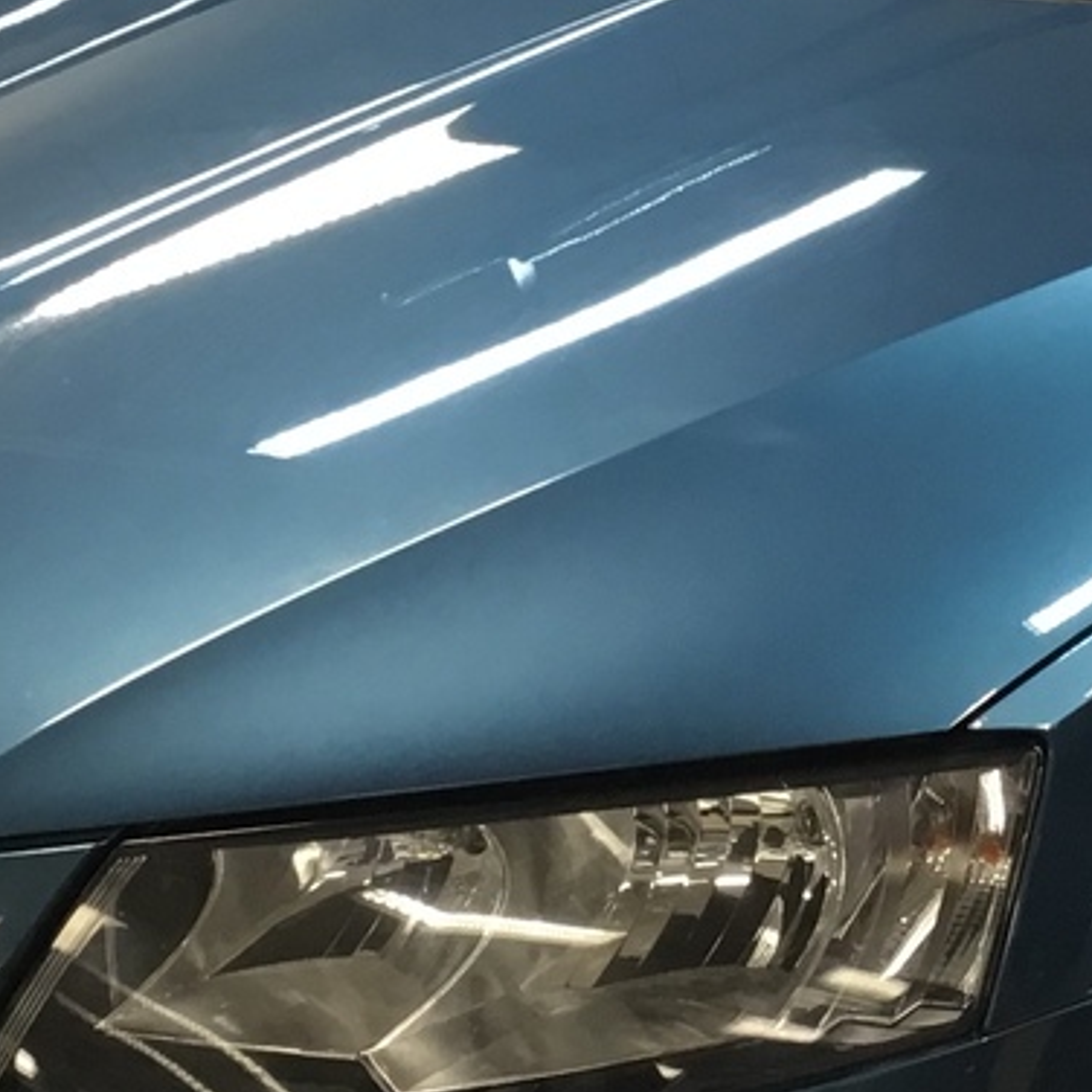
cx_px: 871
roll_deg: +2.5
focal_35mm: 105
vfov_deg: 16.6
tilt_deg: -17.7
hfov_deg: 16.5
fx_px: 3747
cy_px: 639
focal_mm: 3.3
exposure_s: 1/33
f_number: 2.4
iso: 80
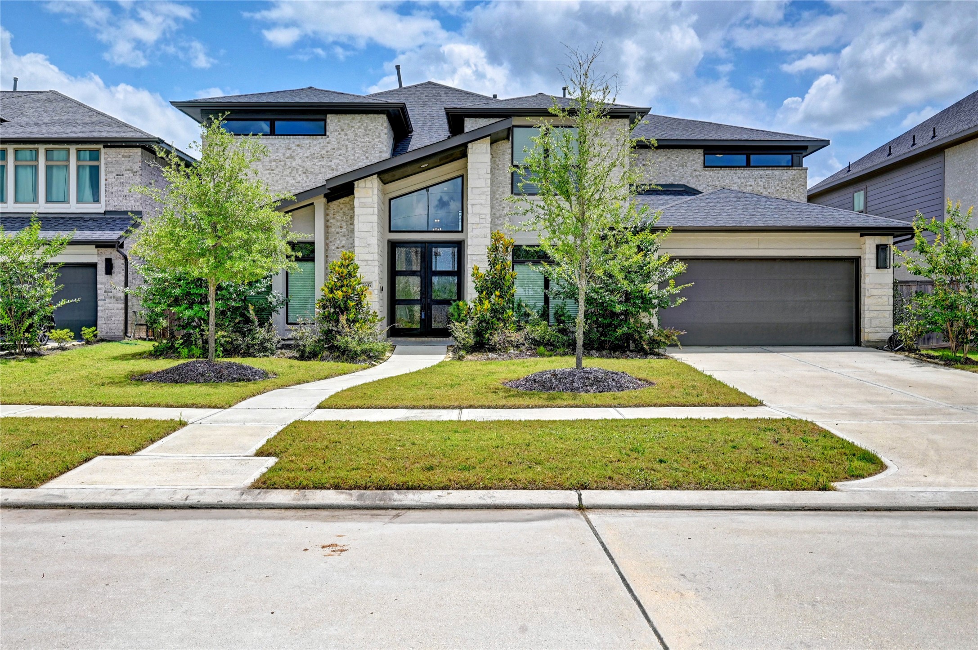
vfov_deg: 43.5
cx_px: 489
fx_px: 814
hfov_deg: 62.0
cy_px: 325
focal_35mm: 30
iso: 400
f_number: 8
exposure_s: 1/1250
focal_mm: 30
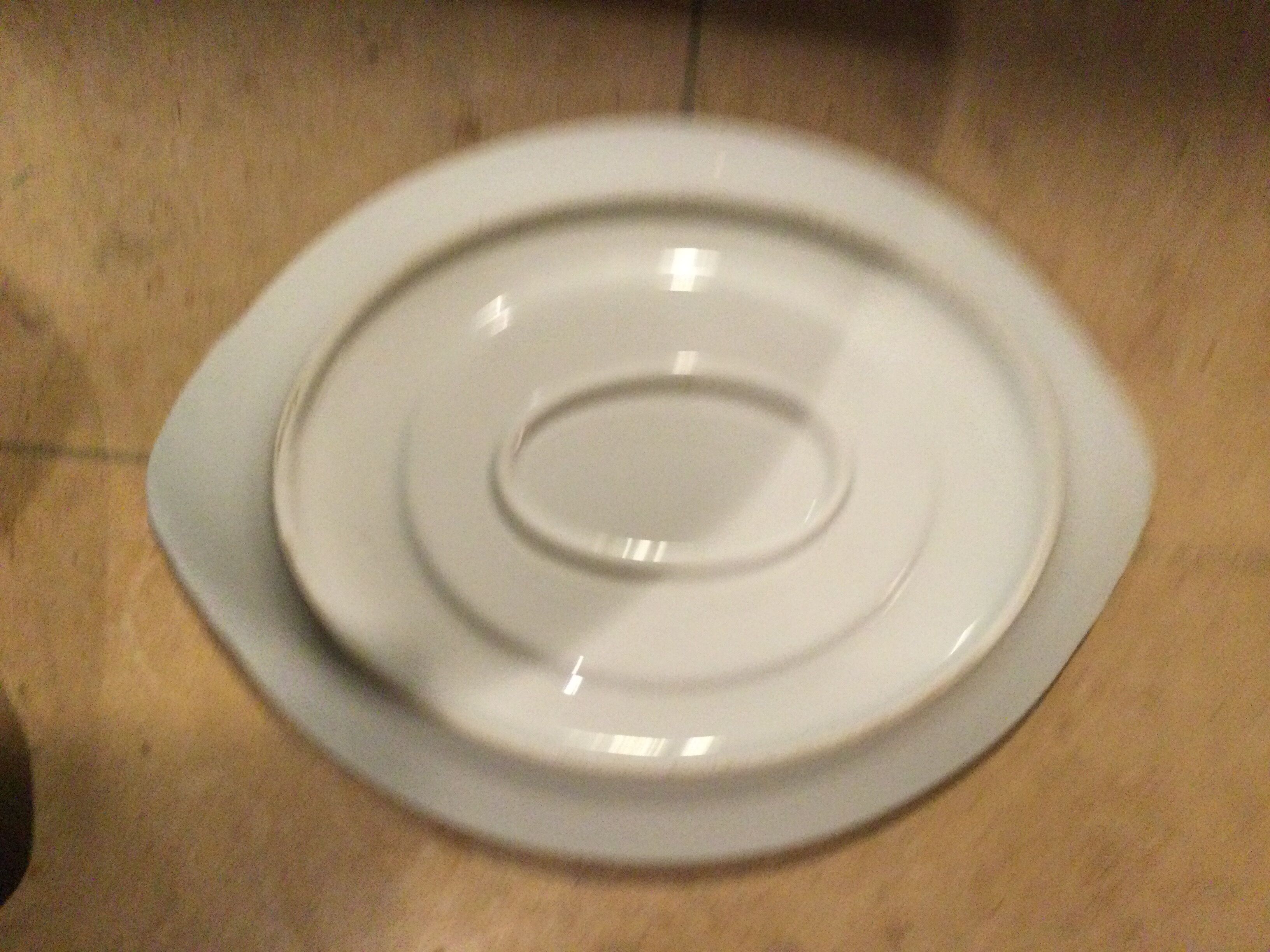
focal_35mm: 31
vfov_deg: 45.4
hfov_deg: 58.4
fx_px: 1137
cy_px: 476
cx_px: 635
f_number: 2.4
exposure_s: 1/17
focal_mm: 3.3
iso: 200
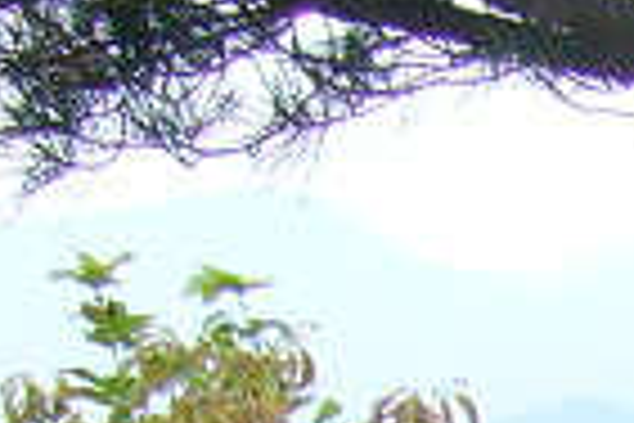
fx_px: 4667
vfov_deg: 4.9
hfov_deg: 7.4
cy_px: 1350
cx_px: 1353
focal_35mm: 265
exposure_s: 1/200
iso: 80
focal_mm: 5.8
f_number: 2.8
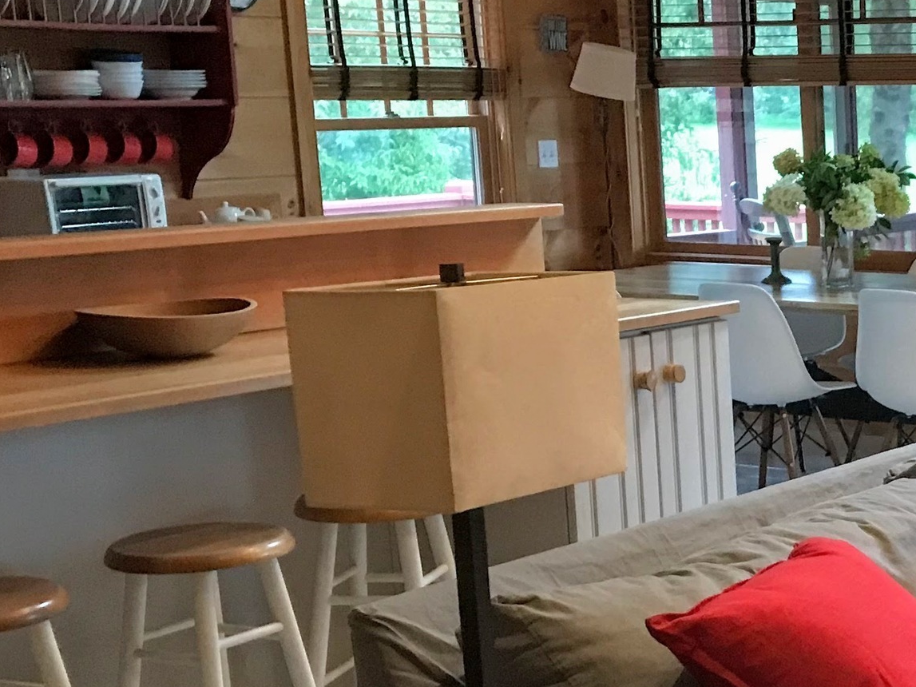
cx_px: 1120
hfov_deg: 23.6
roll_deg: +1.0
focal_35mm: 75
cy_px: 566
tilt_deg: -10.1
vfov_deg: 19.4
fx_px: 1984
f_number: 1.8
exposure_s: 1/11
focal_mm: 3.99
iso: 100
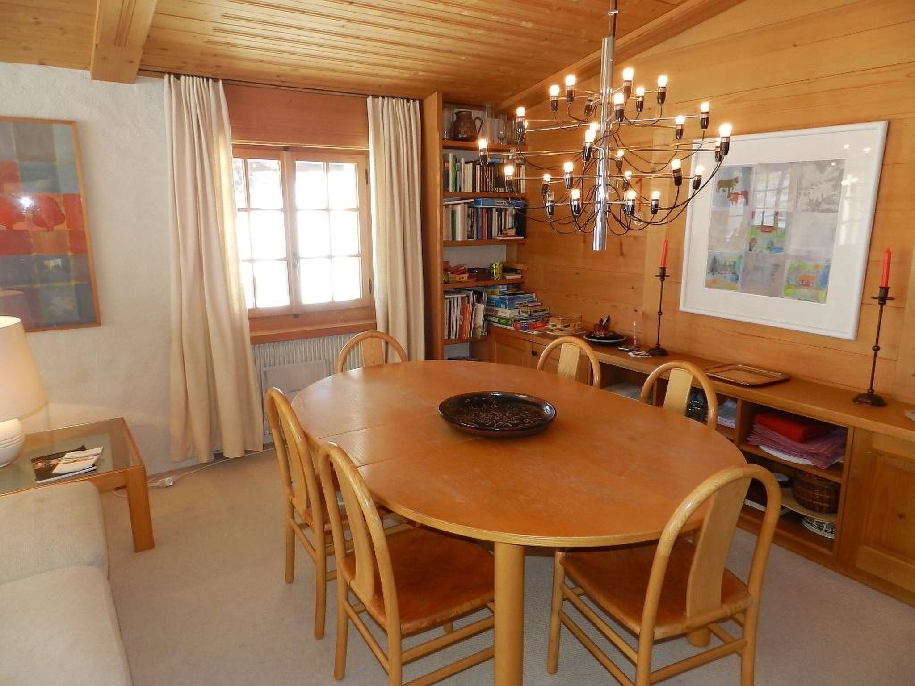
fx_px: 608
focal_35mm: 23
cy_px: 343
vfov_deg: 58.9
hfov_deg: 73.9
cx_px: 458
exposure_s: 1/60
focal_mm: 4
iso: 160
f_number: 3.4
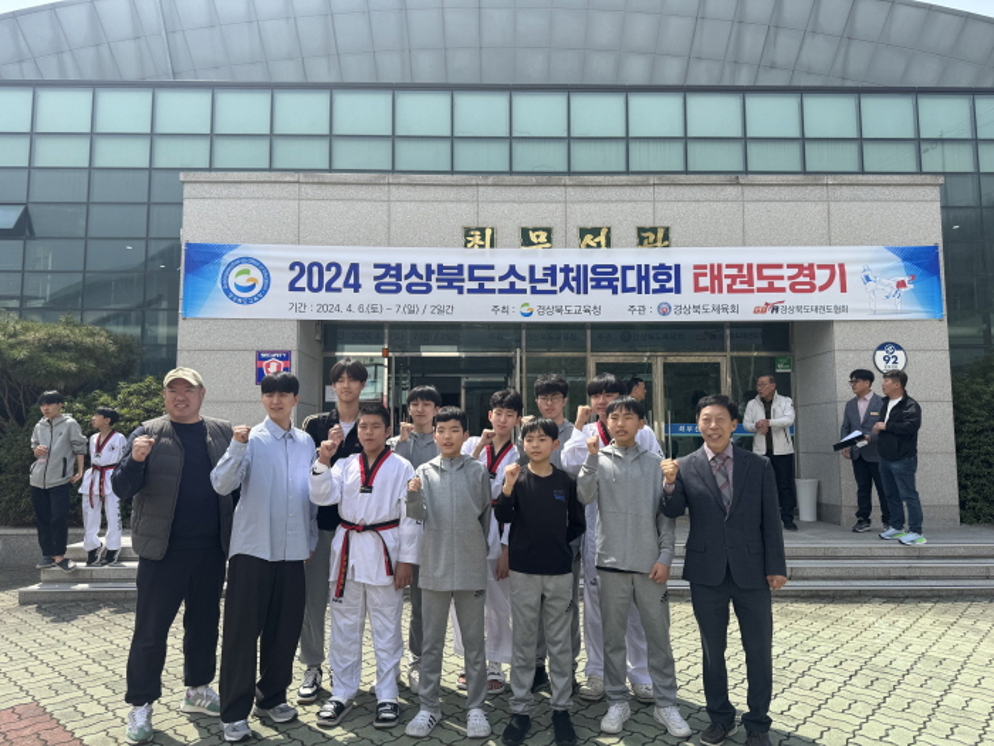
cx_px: 497
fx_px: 689
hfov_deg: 71.6
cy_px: 373
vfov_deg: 56.8
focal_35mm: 24
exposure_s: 1/2506
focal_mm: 6.76
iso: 80
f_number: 1.78
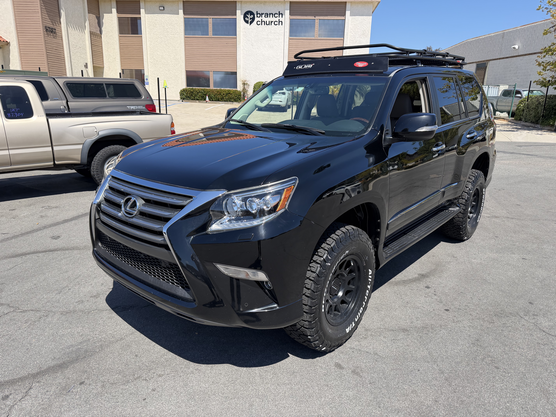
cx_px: 278
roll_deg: -0.6
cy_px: 208
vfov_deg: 56.8
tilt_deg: -15.0
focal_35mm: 24
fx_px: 385
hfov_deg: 71.6
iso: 100
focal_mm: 6.76
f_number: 1.78
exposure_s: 1/2525
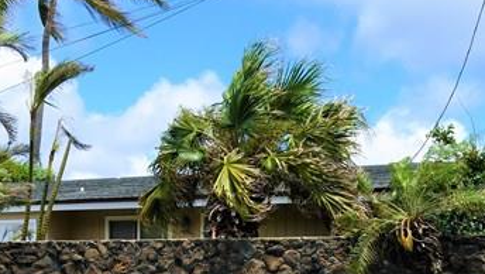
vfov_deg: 19.4
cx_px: 47
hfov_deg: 32.1
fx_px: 798
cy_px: 153
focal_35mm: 62
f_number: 10
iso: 200
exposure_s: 1/320
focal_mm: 20
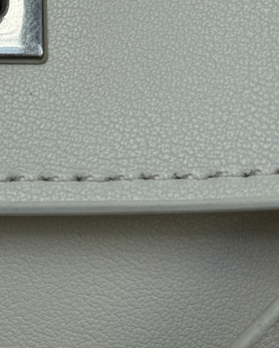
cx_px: -95
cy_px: -125
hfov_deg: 9.1
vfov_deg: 11.3
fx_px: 1712
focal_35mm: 166
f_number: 1.78
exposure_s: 1/1980
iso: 64
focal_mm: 6.76
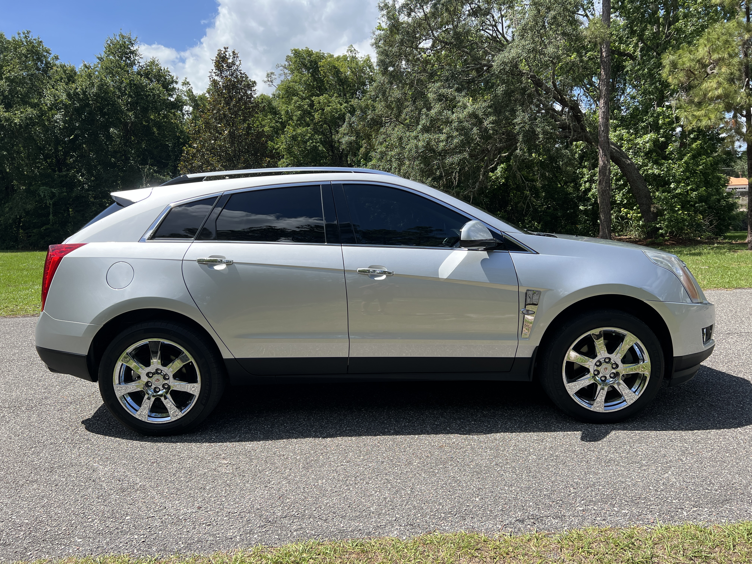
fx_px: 565
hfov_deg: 67.3
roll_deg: +1.7
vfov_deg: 53.1
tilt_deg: -7.9
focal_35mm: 26
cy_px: 282
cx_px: 376
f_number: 1.5
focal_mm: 5.7
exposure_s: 1/2513
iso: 50
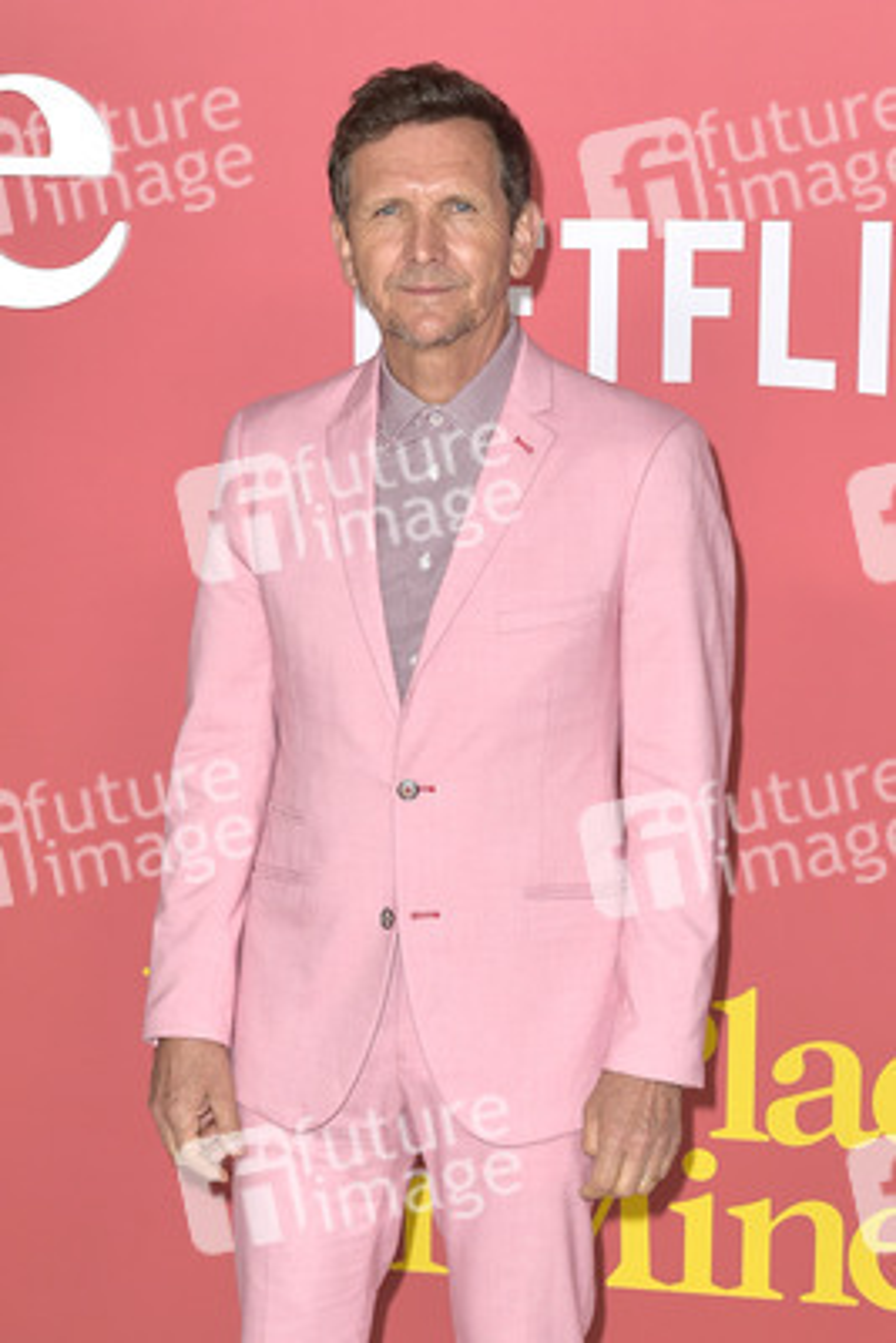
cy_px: 672
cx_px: 448
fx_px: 2312
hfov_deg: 21.9
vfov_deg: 32.4
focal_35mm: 62
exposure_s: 1/250
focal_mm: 62
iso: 400
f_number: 6.3
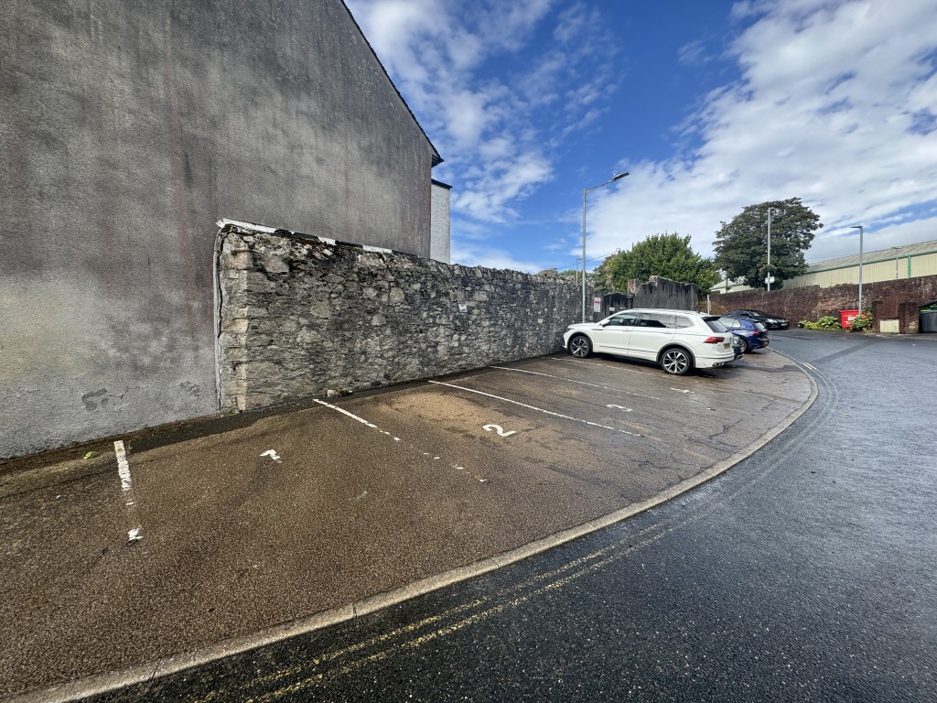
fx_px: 379
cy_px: 352
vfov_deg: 85.7
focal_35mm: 14
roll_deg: +1.1
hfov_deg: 102.1
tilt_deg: -0.6
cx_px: 468
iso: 40
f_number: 2.2
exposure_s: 1/812
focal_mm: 2.22
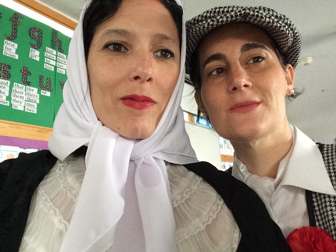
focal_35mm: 31
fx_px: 301
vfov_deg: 45.4
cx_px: 168
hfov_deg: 58.4
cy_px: 126
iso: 400
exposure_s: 1/33
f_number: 2.4
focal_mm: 2.15
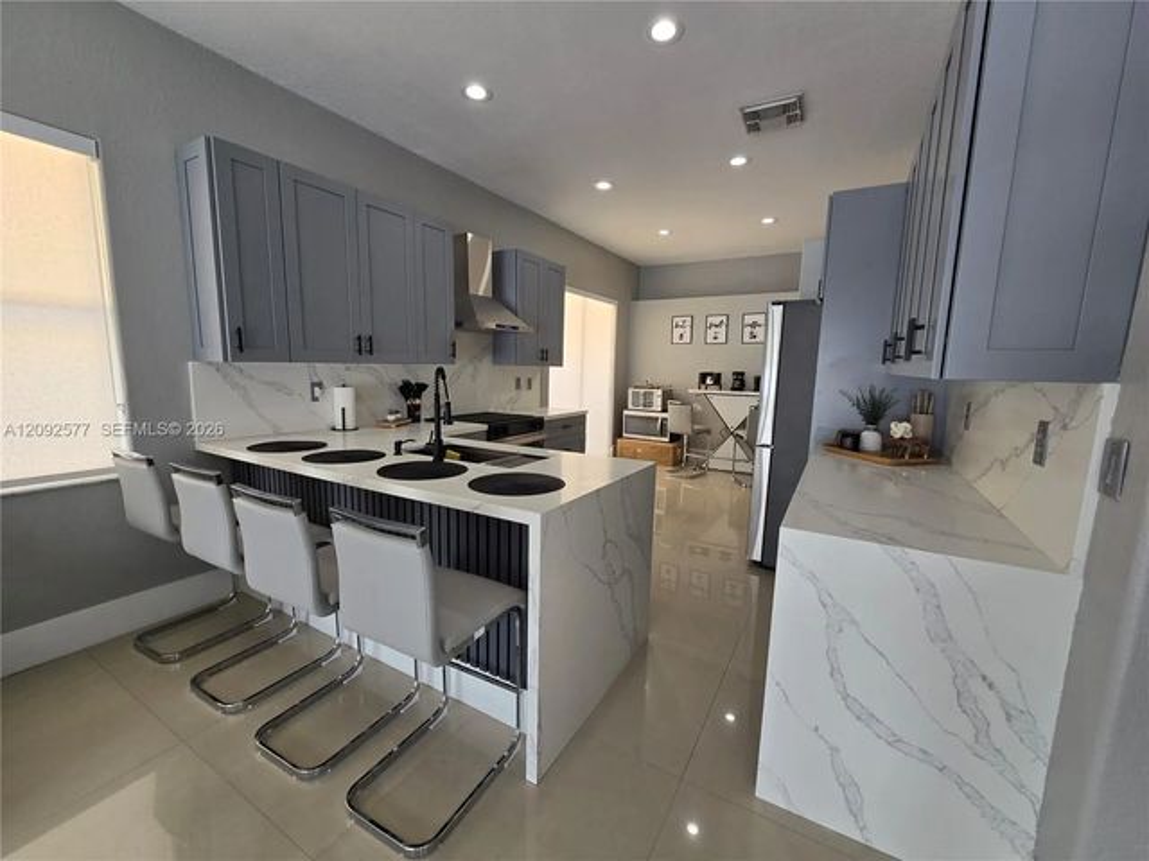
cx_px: 574
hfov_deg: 106.2
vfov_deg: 89.9
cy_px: 430
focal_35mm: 13
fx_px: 432
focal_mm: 2.2
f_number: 2.2
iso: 50
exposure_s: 1/120
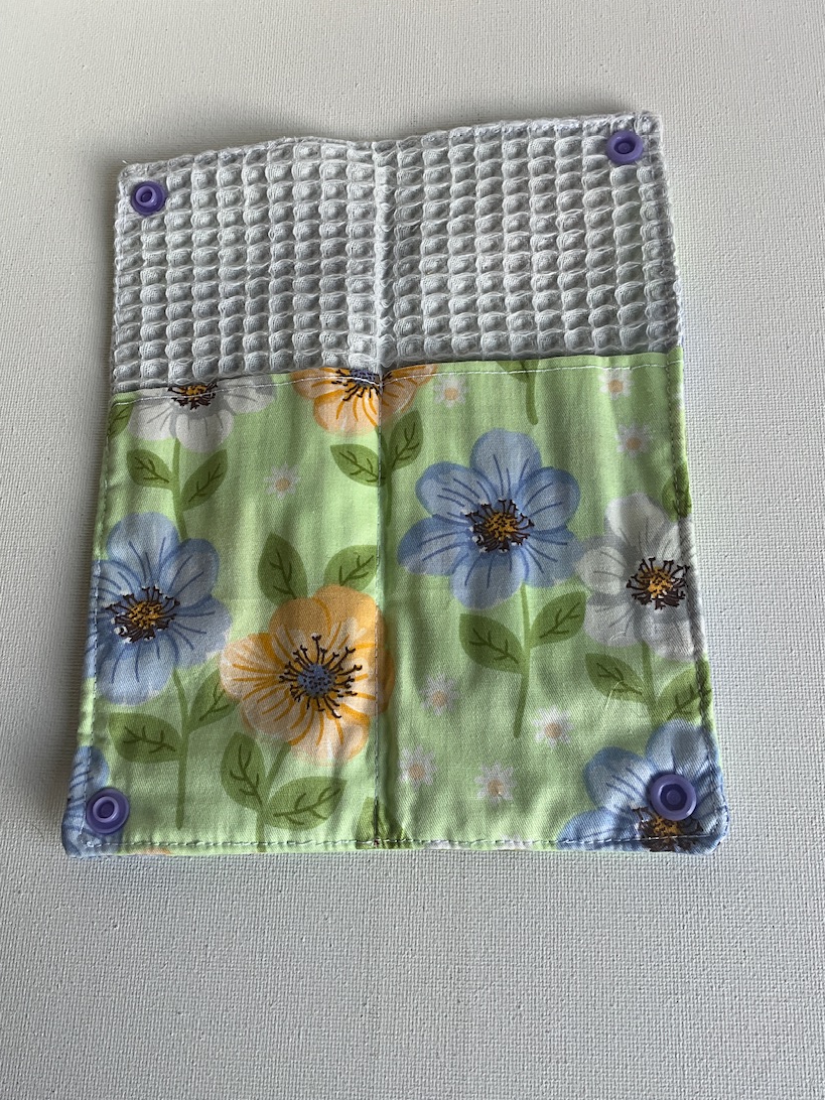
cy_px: 497
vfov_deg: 53.9
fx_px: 1080
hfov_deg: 41.8
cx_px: 401
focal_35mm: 34
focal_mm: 3
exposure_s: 1/132
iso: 16
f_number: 1.8
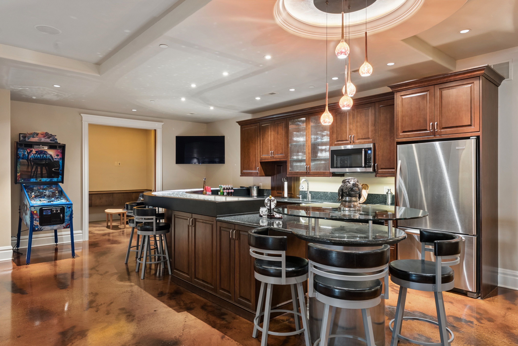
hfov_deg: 78.6
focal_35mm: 22
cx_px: 259
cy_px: 173
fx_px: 317
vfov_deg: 57.3
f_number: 9
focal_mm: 22
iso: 1000
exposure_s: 1/6
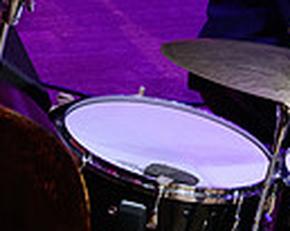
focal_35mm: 842
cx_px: 506
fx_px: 7221
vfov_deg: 1.8
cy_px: -181
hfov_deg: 2.3
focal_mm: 200
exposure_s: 1/400
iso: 5000
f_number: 6.3
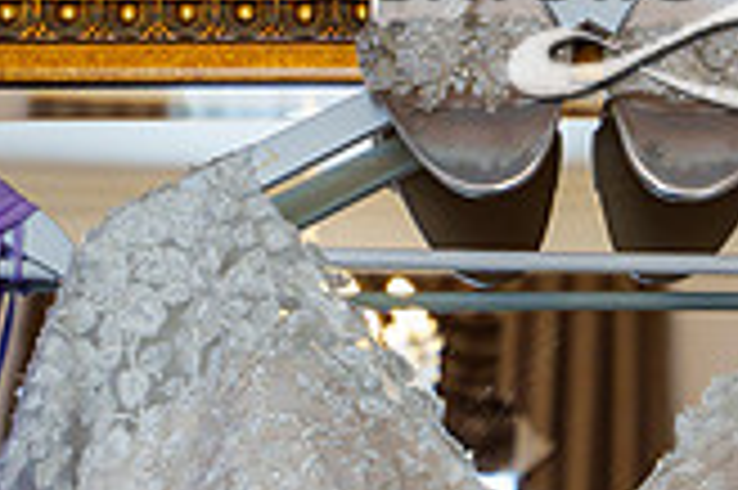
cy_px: 70
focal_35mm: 125
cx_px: 612
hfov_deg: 16.3
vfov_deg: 10.9
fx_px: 2560
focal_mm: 35
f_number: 4
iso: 800
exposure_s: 1/100
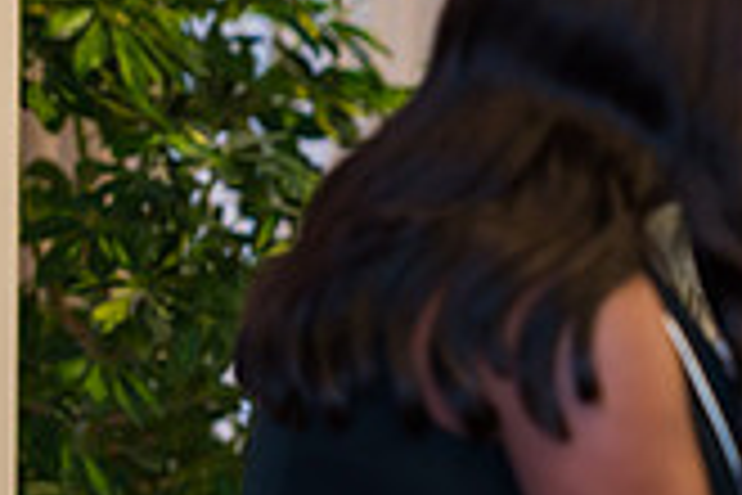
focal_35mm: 561
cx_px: 1277
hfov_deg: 3.7
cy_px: 220
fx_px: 11562
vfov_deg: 2.5
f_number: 3.2
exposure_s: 1/200
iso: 800
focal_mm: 160
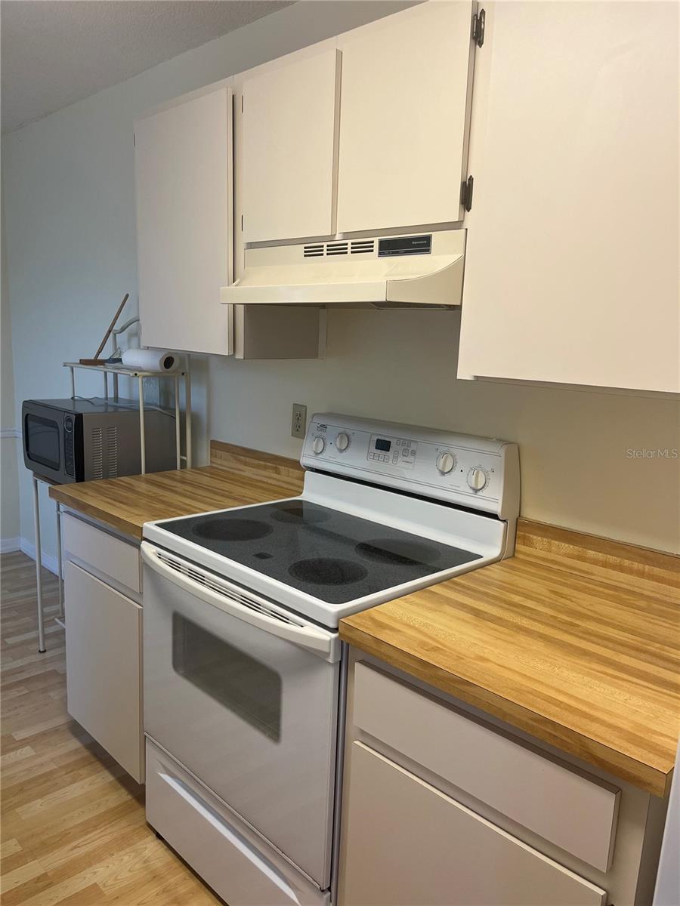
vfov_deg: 67.3
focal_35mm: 26
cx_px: 340
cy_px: 453
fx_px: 681
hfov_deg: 53.1
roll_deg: -1.9
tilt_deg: -10.3
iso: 64
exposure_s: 1/60
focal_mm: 5.1
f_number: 1.6
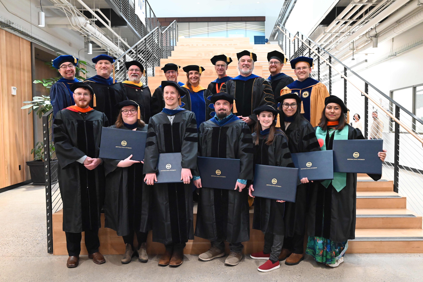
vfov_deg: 43.0
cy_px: 141
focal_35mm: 30
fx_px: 358
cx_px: 212
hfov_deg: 61.1
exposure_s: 1/50
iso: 8000
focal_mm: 30.5
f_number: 7.1
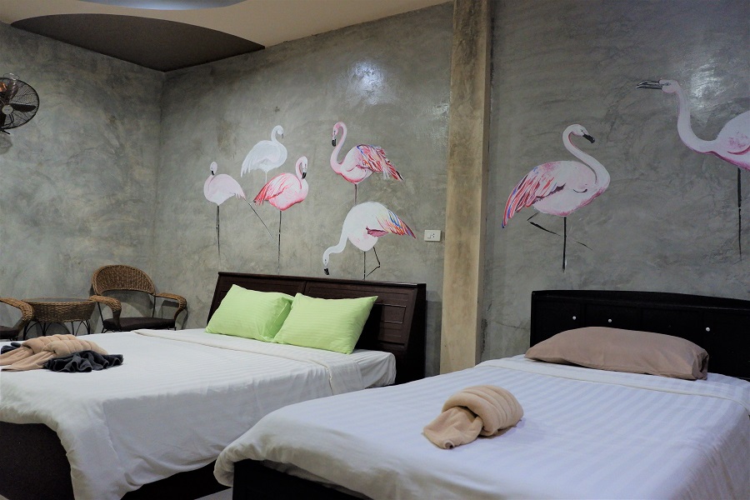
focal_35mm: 29
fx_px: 604
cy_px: 250
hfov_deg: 63.7
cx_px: 375
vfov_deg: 45.0
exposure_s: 1/40
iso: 2000
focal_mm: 19.2
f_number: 3.8
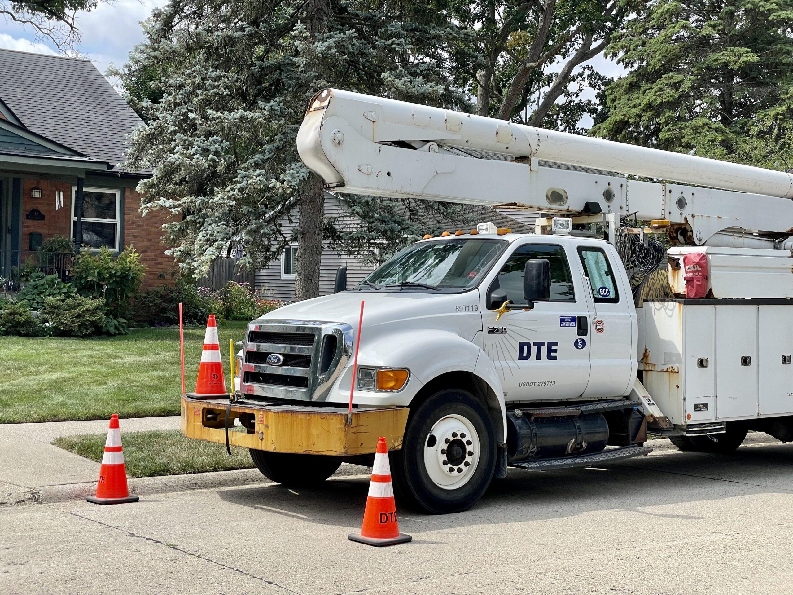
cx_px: 396
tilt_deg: +0.3
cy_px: 298
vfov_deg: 28.0
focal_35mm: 52
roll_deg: -1.4
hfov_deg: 36.8
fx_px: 1191
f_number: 2
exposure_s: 1/1043
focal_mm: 6
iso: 25
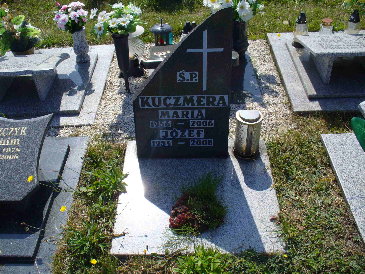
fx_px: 390
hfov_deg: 50.1
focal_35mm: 37
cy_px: 137
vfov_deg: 38.7
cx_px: 182
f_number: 5.6
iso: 80
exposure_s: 1/320
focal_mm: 6.1
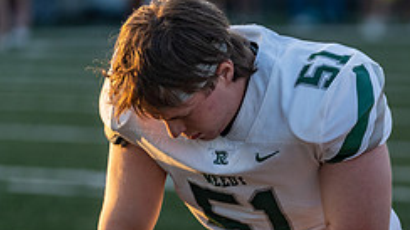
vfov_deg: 2.5
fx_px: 5260
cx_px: 579
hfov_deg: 4.4
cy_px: 288
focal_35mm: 484
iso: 500
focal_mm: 159
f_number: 3.5
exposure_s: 1/1000
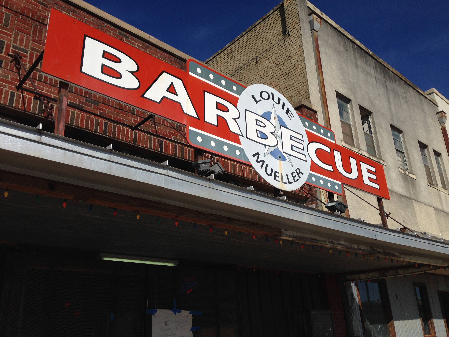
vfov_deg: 42.9
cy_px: 168
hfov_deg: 55.4
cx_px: 224
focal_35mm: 33
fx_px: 428
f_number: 2.4
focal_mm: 4.12
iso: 50
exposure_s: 1/3876
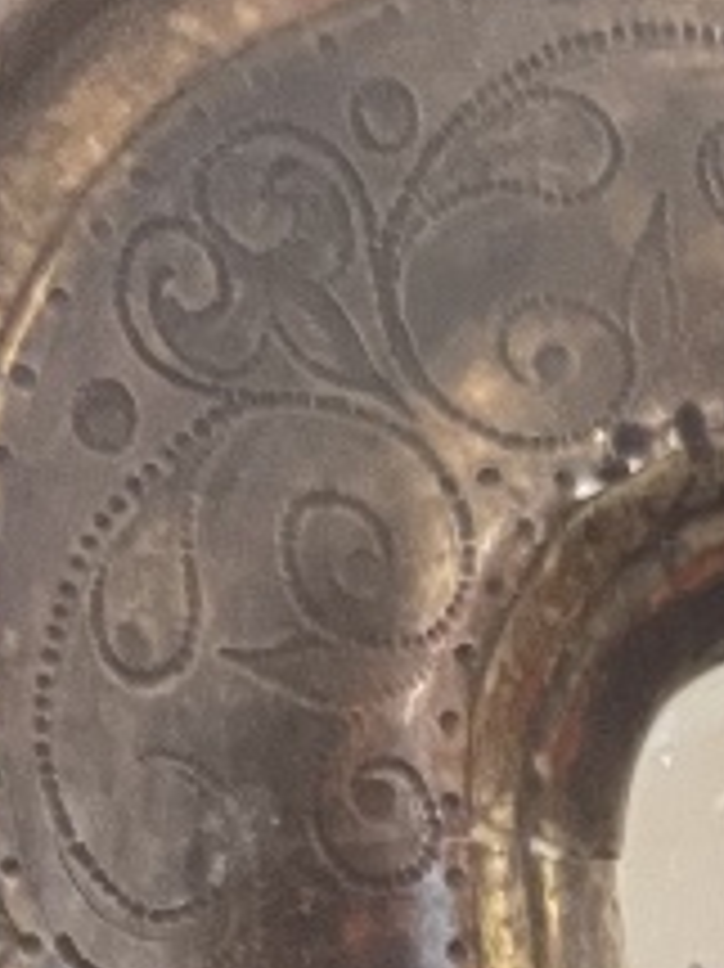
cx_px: 1740
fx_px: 4048
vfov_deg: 11.2
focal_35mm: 145
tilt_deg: -12.3
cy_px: 2368
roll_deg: +3.5
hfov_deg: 9.2
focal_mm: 4.2
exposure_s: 1/50
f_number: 1.6
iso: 500
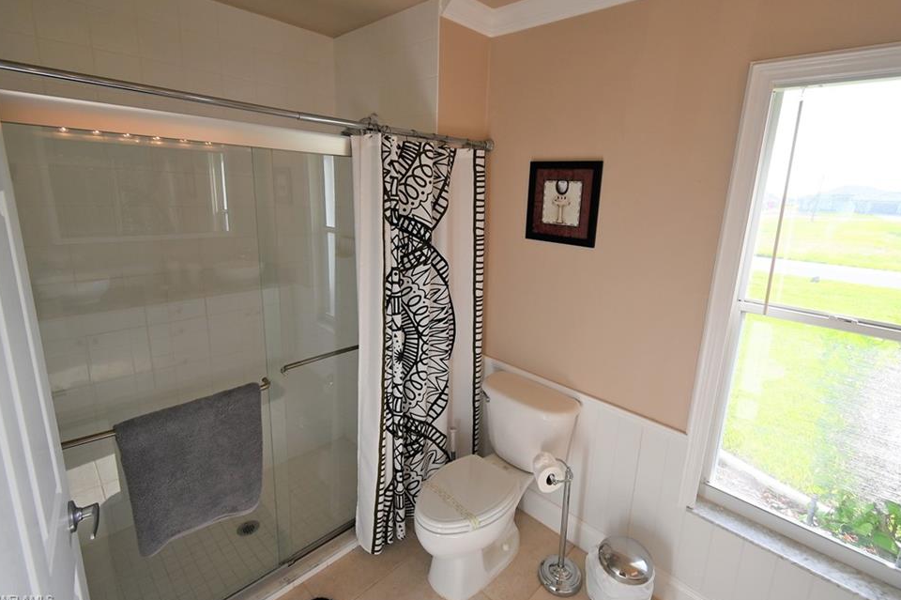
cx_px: 468
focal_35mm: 16
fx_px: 400
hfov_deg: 96.7
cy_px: 288
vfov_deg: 73.7
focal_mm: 10
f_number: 5.6
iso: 200
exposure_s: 1/250
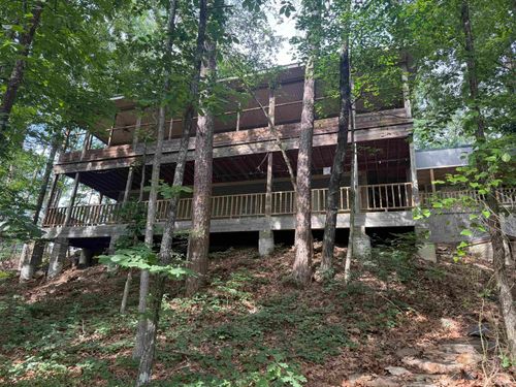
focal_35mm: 24
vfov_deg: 56.8
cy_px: 194
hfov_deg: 71.6
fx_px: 358
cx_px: 258
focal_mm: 6.76
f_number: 1.78
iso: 100
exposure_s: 1/226
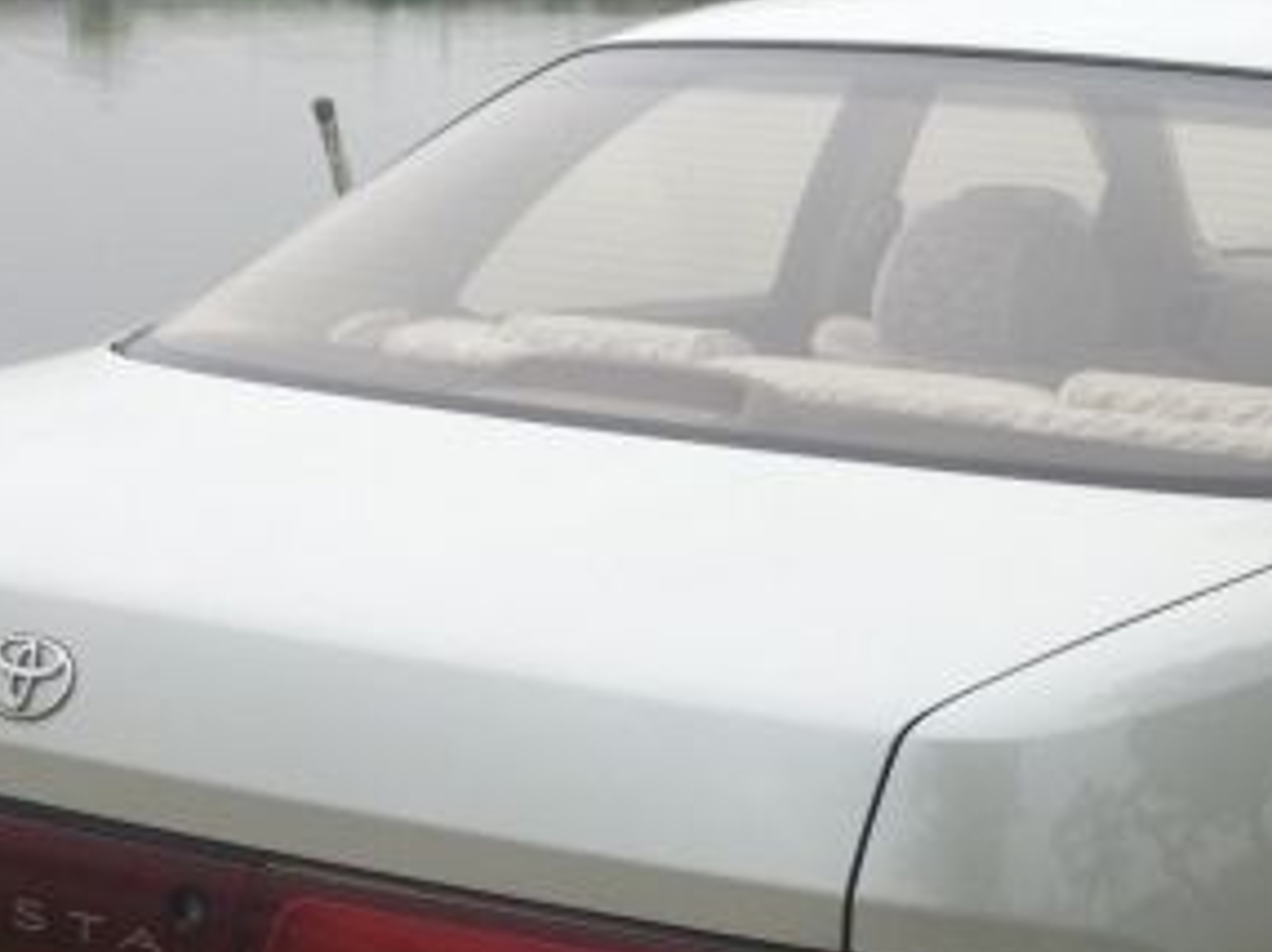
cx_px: 943
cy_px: 752
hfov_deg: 19.9
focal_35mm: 98
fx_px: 3598
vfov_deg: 15.0
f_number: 2.4
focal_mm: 4.28
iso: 50
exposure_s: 1/1623
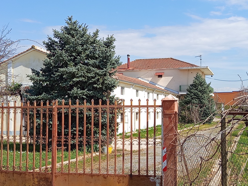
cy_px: 93
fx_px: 430
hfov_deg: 32.2
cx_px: 124
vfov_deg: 24.4
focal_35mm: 60
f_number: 1.7
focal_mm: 5.24
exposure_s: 1/909
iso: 51
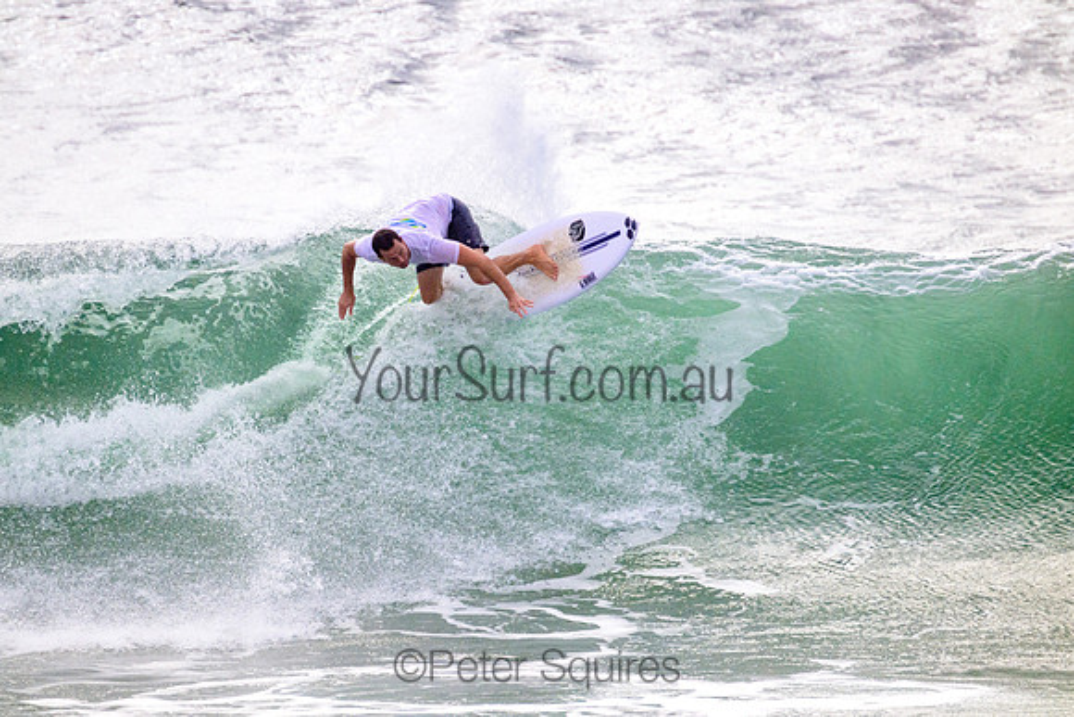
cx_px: 524
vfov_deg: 1.7
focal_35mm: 819
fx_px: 24427
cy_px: 350
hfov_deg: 2.5
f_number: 11
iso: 1600
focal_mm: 800
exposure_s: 1/2000
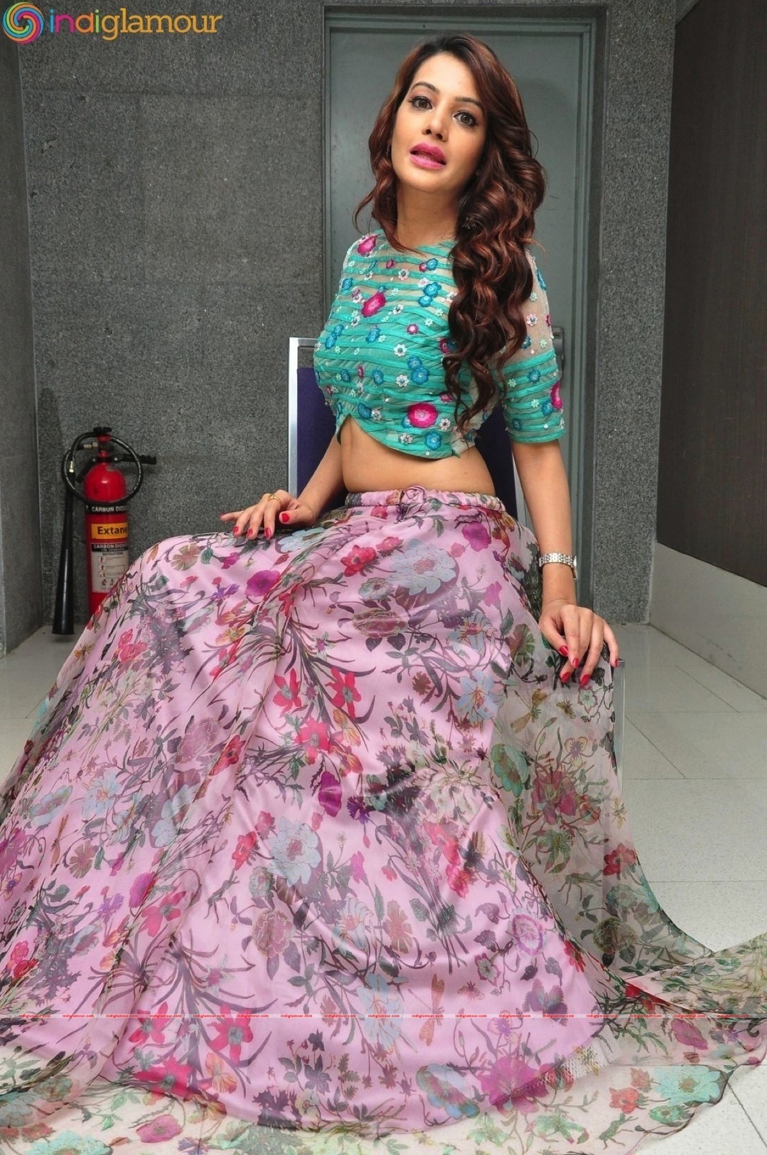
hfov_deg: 31.8
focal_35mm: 42
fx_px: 1345
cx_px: 384
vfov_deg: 46.4
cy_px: 578
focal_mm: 28
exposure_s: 1/125
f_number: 8
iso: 1250
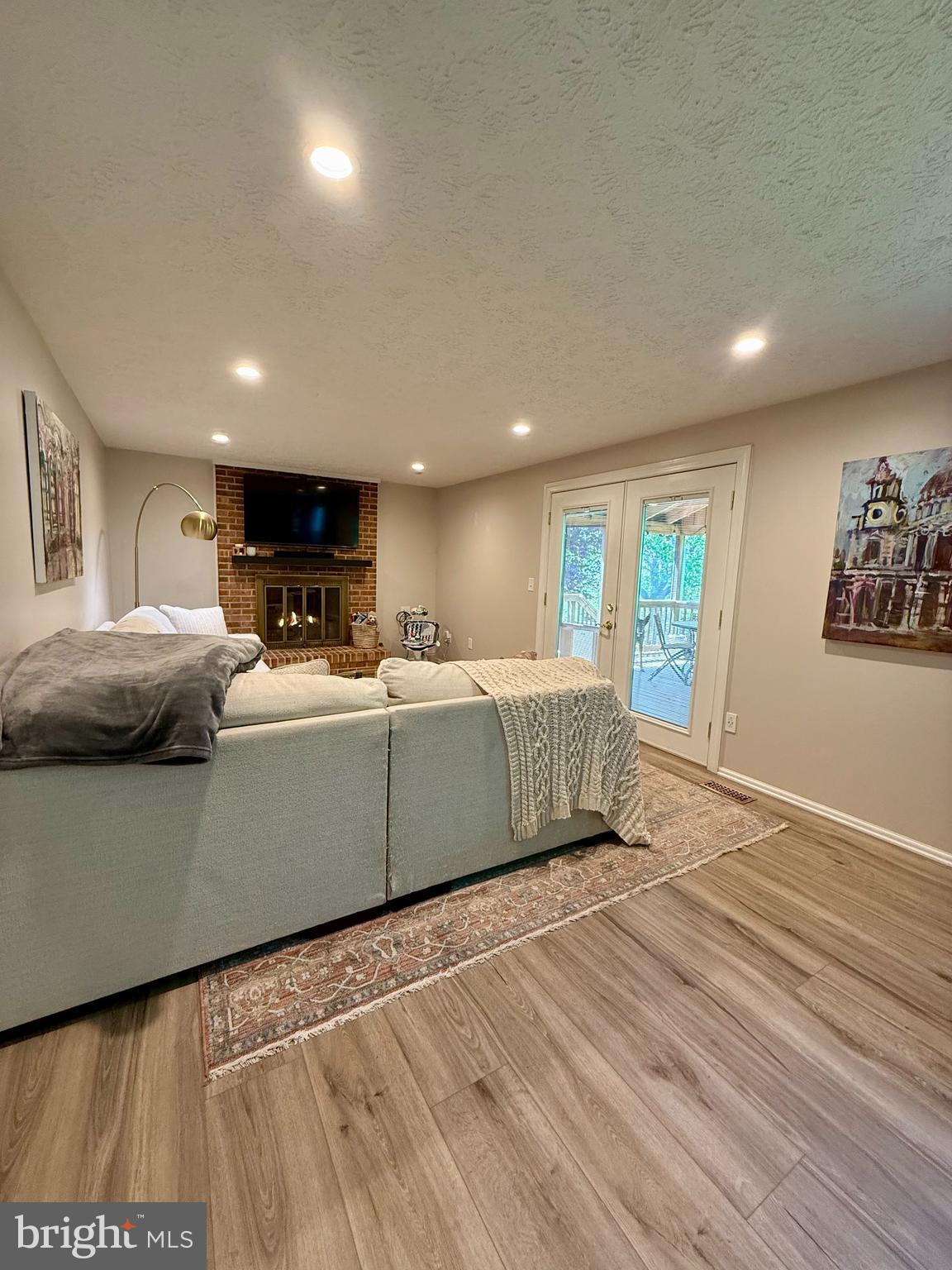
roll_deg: -2.3
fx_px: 513
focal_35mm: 14
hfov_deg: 85.7
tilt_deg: -6.7
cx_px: 476
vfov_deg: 102.1
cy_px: 635
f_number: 2.2
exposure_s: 1/60
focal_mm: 2.22
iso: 250
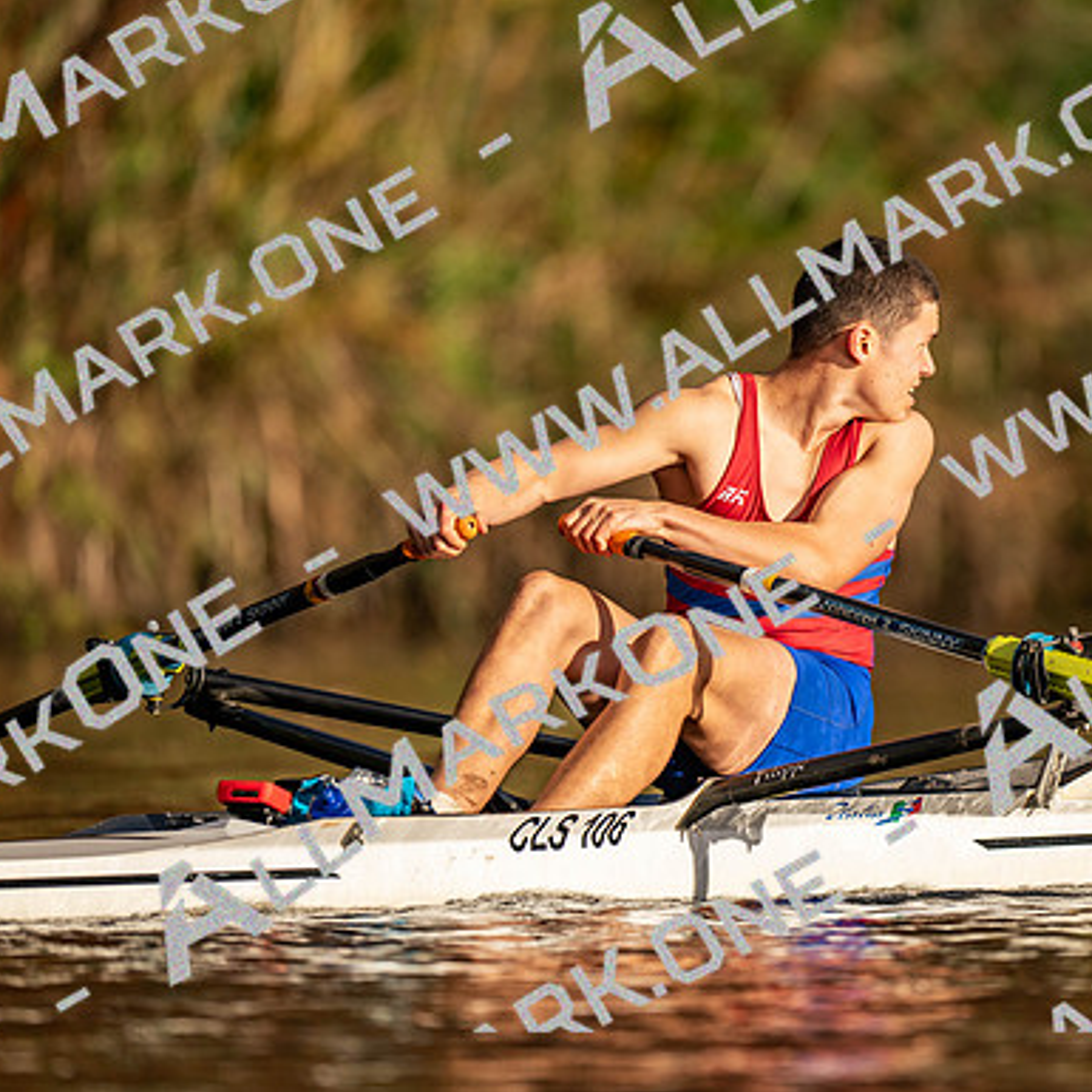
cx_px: 735
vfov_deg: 2.3
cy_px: 546
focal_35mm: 769
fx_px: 27446
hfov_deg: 2.3
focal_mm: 600
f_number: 4
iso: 180
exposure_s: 1/2500
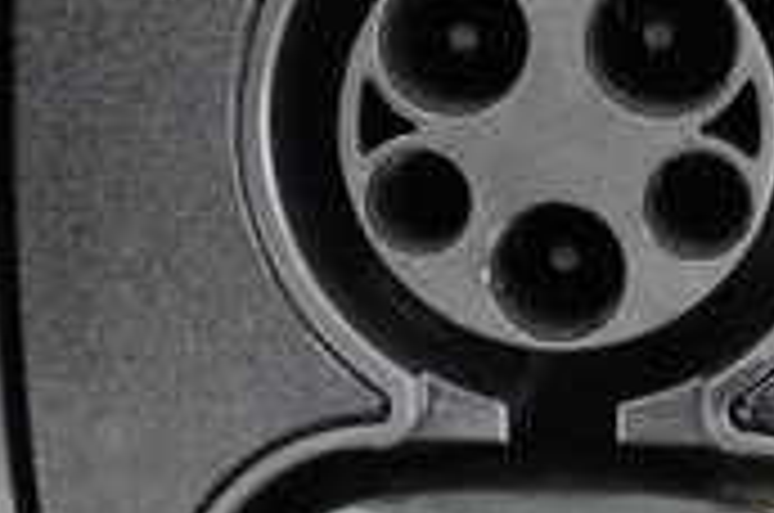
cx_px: 536
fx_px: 2082
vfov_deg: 14.0
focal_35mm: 97
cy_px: 234
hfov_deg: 21.0
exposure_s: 1/50
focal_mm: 26
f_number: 2.8
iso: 12800
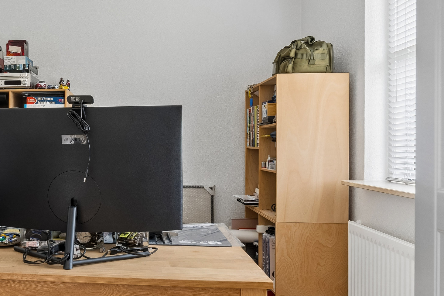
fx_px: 494
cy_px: 141
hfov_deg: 45.3
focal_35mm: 40
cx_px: 72
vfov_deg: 33.4
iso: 200
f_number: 8
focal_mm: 13
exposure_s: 1/2.5
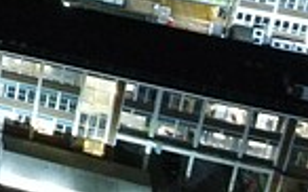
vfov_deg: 9.5
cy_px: -333
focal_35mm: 116
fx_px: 973
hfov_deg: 14.2
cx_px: -359
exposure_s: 1/3
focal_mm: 4.5
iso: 2220
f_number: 2.8
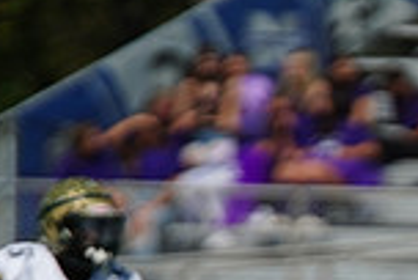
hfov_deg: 1.8
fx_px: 13297
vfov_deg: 1.2
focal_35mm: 1143
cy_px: 512
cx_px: 624
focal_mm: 300
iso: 400
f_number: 2.8
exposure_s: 1/8000
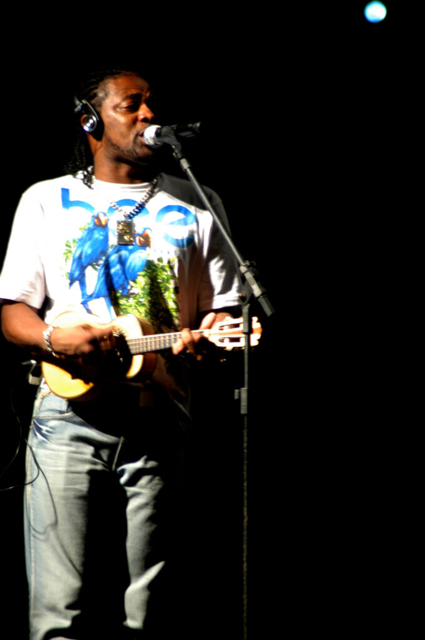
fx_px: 7982
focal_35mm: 450
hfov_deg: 3.1
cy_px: 320
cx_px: 212
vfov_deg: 4.6
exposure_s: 1/50
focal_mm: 300
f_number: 5.6
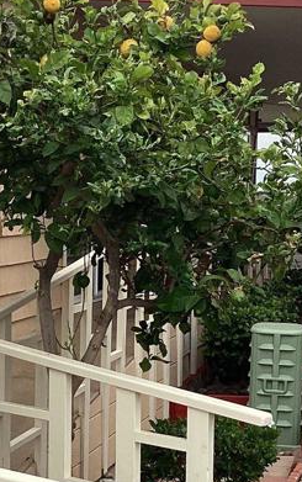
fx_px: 1130
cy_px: 300
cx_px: 20
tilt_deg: -5.3
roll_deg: -0.6
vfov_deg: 24.0
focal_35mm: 86
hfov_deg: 15.0
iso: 25
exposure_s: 1/916
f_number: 2.4
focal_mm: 3.3
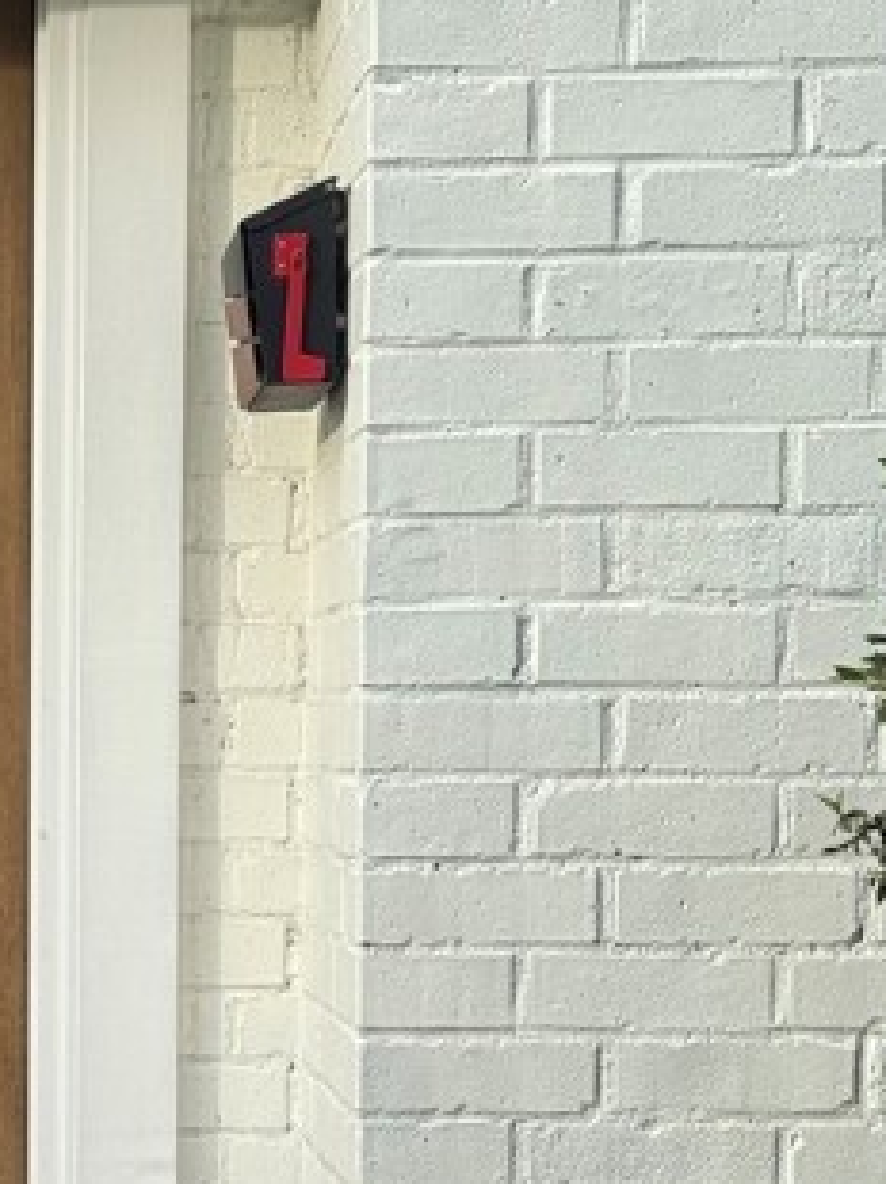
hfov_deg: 12.2
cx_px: -172
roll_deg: -0.7
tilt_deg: -3.7
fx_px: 4067
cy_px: 1054
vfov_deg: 16.4
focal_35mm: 119
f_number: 1.78
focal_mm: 6.76
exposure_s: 1/1484
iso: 64
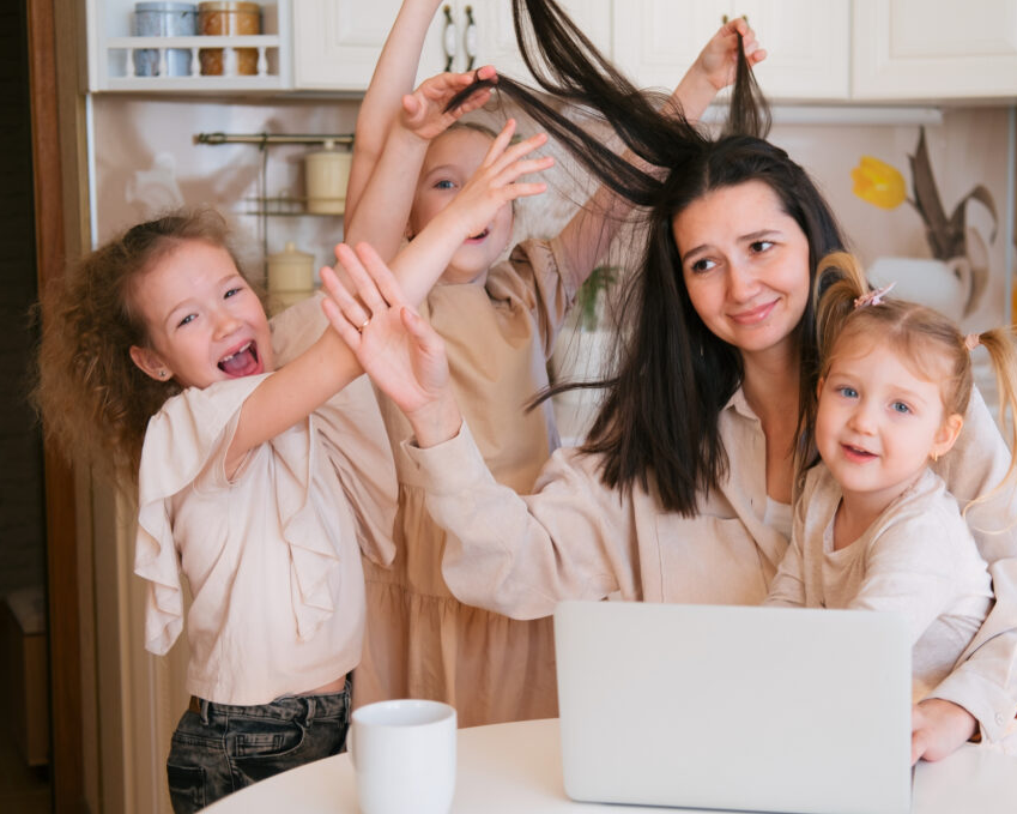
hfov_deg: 31.4
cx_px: 611
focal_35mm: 60
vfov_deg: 25.4
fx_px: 1806
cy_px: 408
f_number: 2.2
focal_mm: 35
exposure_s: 1/125
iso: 160
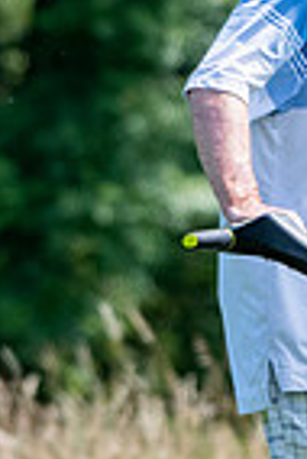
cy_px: 293
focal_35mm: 1653
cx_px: 924
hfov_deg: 0.8
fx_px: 21092
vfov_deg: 1.2
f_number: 5.6
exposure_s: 1/1250
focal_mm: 270
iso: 640
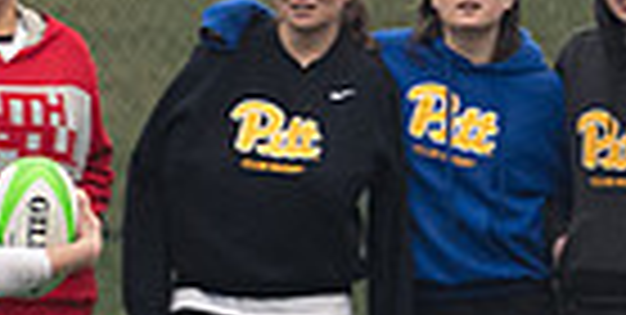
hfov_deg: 0.9
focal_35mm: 2414
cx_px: -199
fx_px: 39103
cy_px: 622
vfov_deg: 0.5
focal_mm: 300
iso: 2800
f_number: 6.3
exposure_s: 1/800
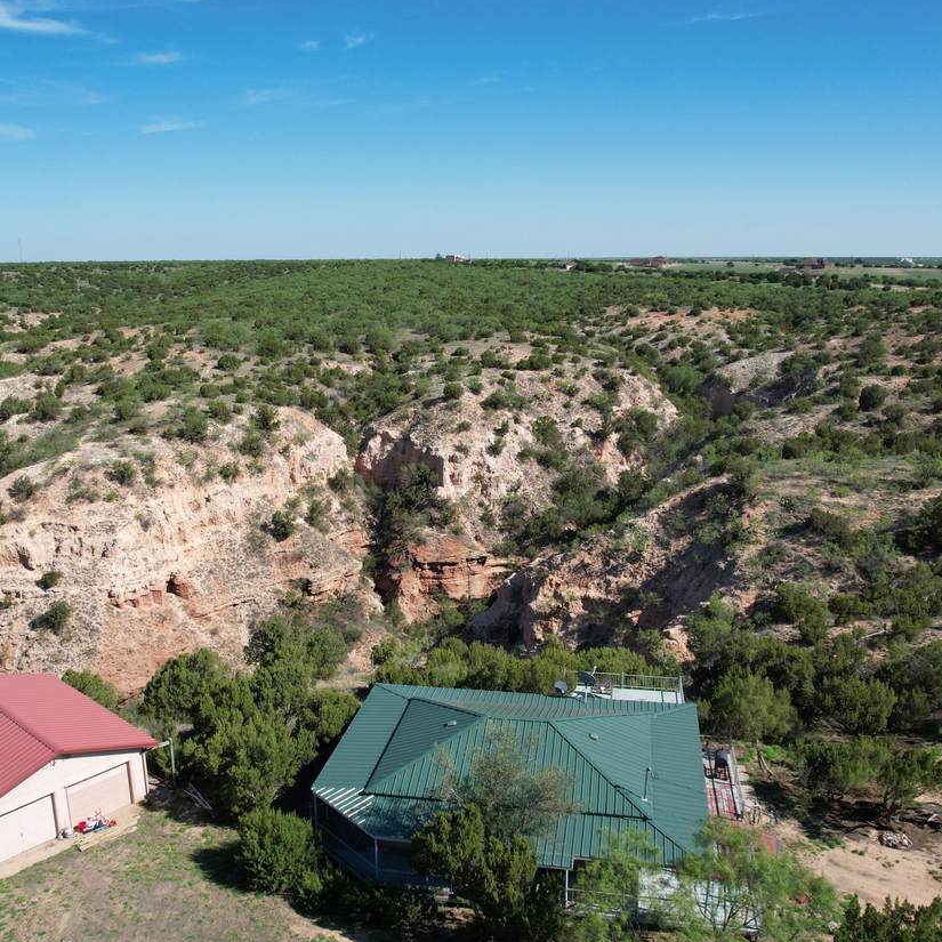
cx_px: 457
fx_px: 893
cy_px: 463
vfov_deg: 55.6
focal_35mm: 29
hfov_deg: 55.6
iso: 100
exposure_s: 1/2000
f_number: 2.8
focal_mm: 8.38
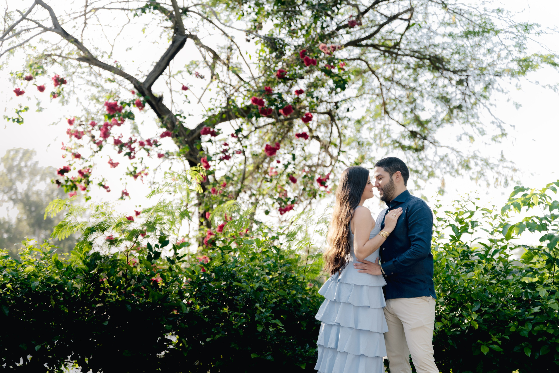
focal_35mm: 70
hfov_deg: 28.8
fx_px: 1087
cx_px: 280
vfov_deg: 19.5
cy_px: 186
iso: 100
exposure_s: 1/200
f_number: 3.2
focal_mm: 70
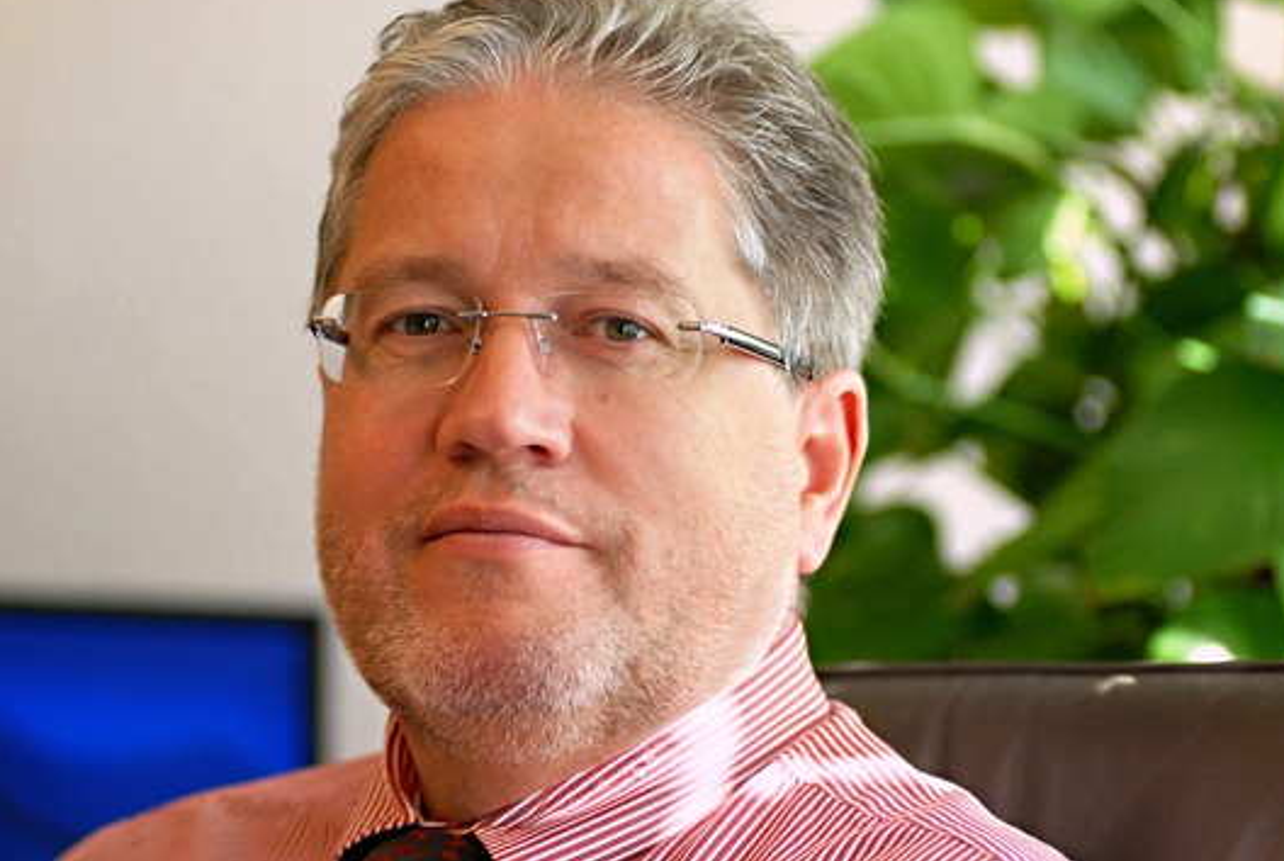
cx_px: 702
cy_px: 458
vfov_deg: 10.4
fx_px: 4716
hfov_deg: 15.5
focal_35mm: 132
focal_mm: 80
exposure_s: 1/400
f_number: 2.8
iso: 640
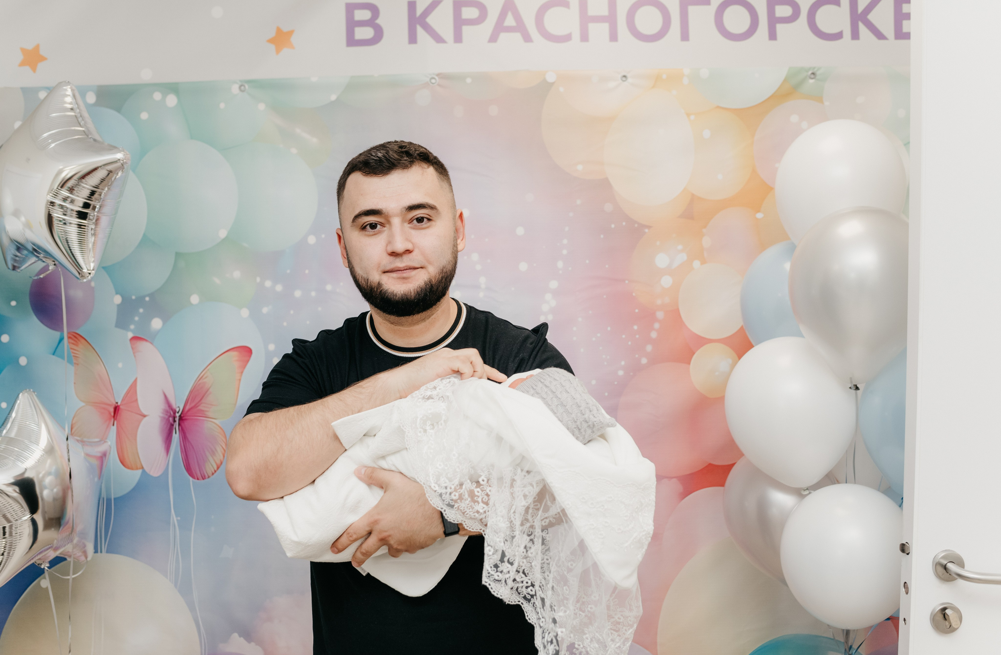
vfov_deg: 36.7
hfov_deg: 53.8
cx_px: 494
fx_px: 987
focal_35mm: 36
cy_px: 337
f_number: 4
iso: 500
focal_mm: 35
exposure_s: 1/160
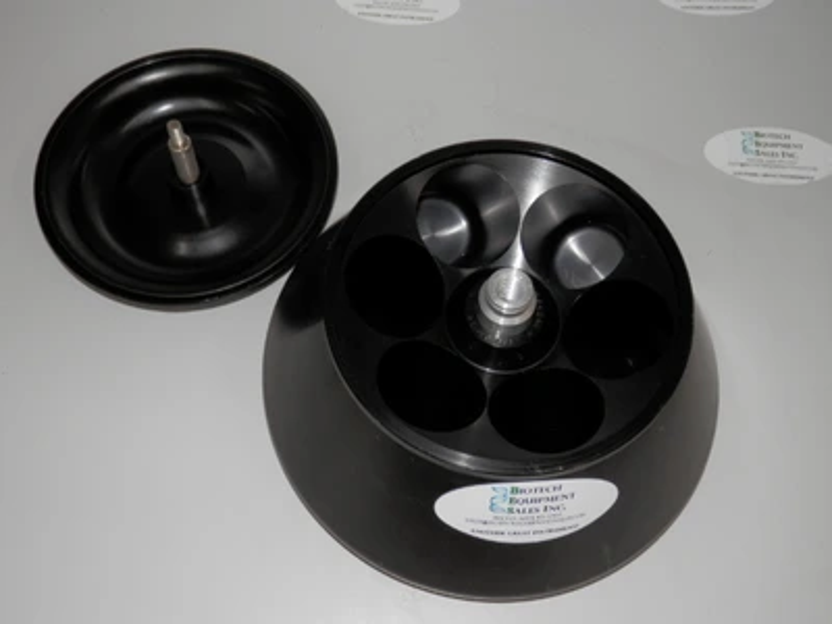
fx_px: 961
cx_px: 416
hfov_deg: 46.8
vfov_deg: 36.0
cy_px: 312
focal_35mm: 40
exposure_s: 1/80
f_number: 3.7
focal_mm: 7.3
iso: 100
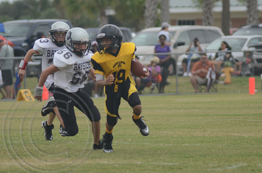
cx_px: 131
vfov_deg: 2.9
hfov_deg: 4.3
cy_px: 86
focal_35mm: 480
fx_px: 3486
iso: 400
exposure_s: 1/800
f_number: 5.6
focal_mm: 320
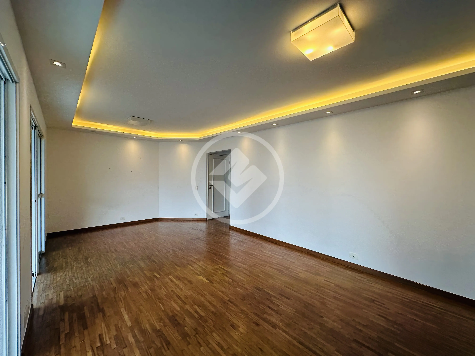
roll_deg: -0.7
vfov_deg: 85.7
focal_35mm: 14
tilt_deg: -0.5
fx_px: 192
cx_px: 238
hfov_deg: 102.1
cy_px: 178
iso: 40
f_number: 2.2
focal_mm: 2.22
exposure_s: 1/120
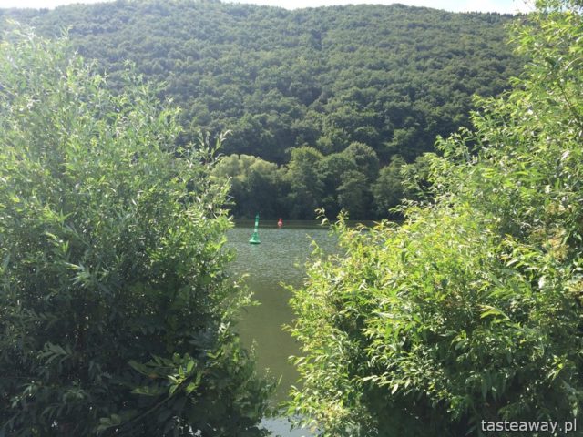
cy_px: 218
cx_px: 292
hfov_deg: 60.0
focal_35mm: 30
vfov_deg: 46.8
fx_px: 505
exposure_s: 1/1080
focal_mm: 4.12
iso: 32
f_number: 2.2
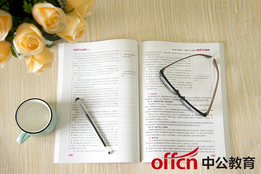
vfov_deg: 21.9
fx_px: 450
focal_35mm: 62
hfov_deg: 32.4
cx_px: 130
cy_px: 87
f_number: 4
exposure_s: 1/400
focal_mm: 62
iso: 2000
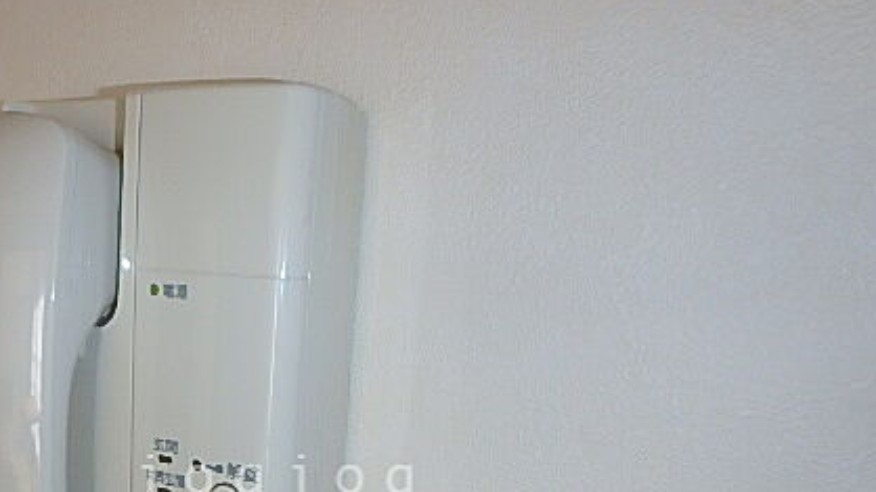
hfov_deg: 55.3
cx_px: 281
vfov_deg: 31.4
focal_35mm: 35
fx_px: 813
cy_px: 479
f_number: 3.5
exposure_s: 1/50
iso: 125
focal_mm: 3.7
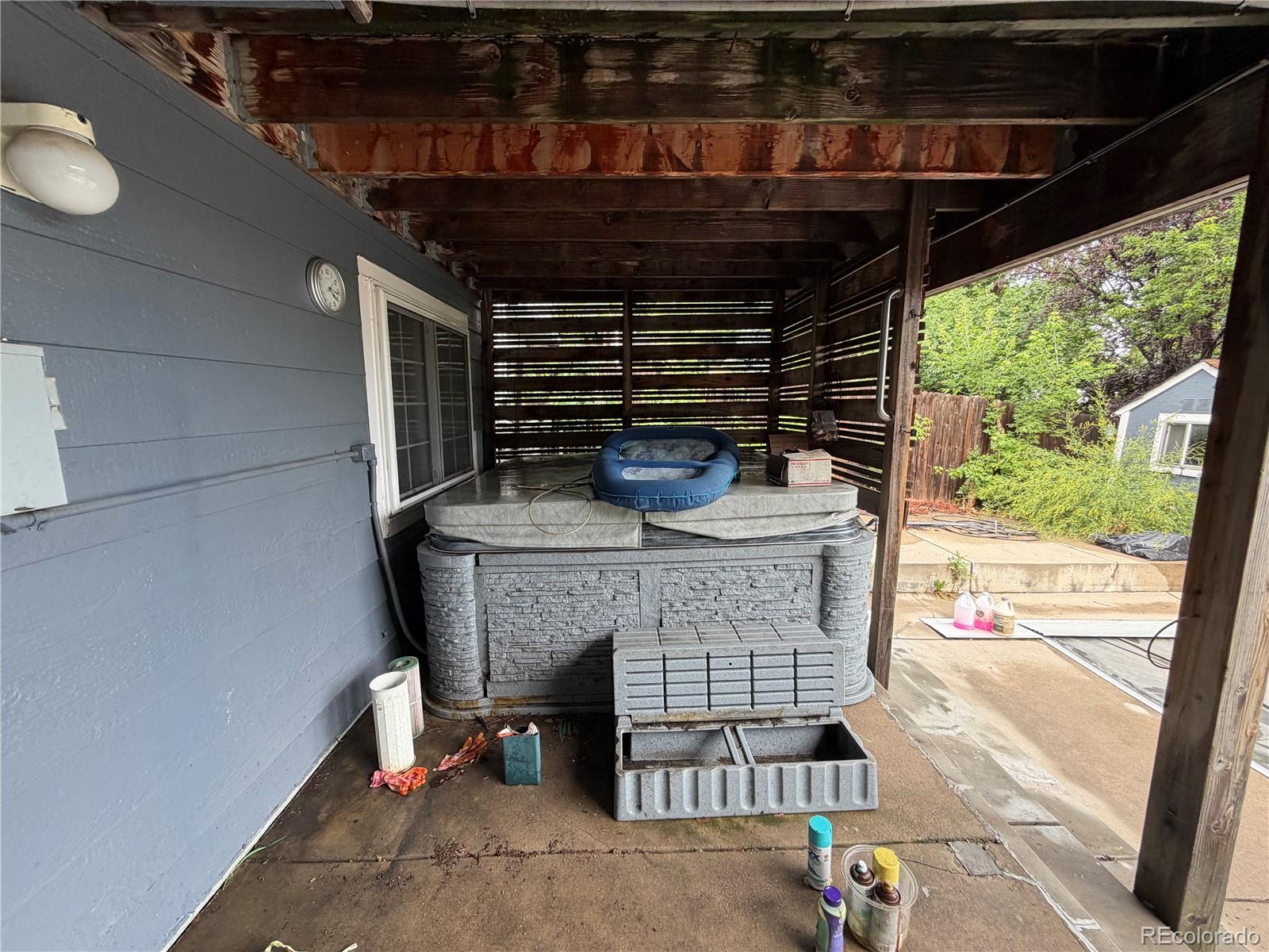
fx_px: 513
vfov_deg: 85.7
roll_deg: +1.2
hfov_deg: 102.1
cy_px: 476
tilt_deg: -11.7
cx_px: 634
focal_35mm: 14
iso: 80
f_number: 2.2
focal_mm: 2.22
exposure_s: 1/121
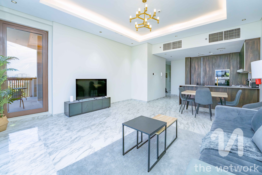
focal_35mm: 14
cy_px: 88
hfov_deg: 104.3
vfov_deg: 81.2
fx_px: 102
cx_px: 131
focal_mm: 14
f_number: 8
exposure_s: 1/200
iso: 250
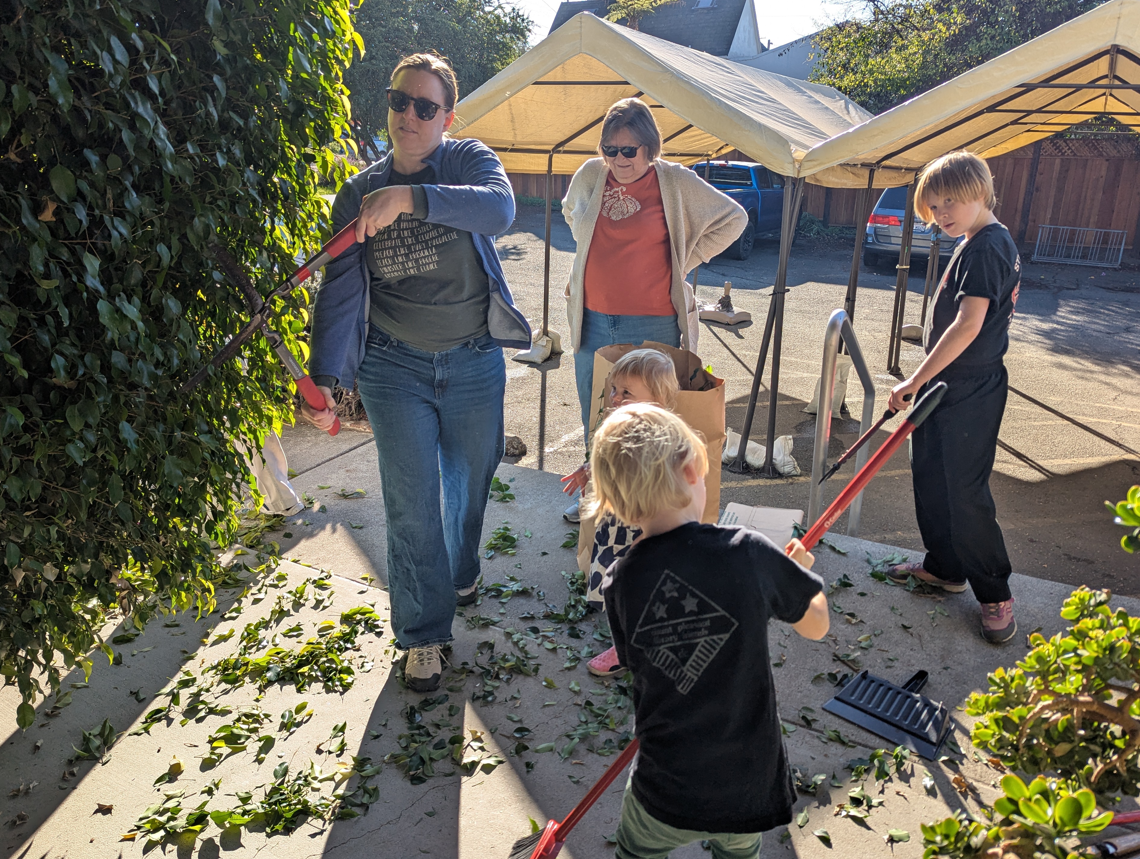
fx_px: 858
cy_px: 432
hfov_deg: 67.2
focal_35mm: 26
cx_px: 598
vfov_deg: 53.2
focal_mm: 6.81
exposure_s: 1/690
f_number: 1.85
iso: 39
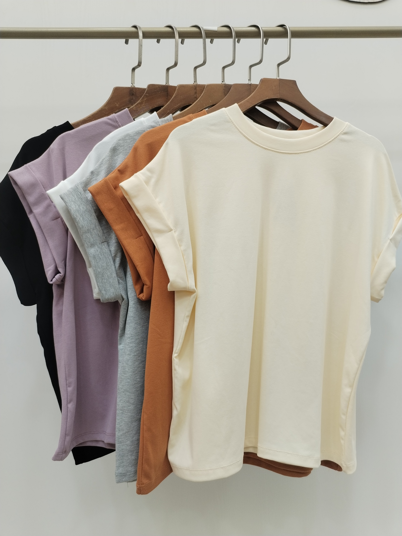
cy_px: 268
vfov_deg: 61.7
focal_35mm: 29
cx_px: 201
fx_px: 449
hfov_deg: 48.2
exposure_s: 1/60
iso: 160
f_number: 1.8
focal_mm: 4.75
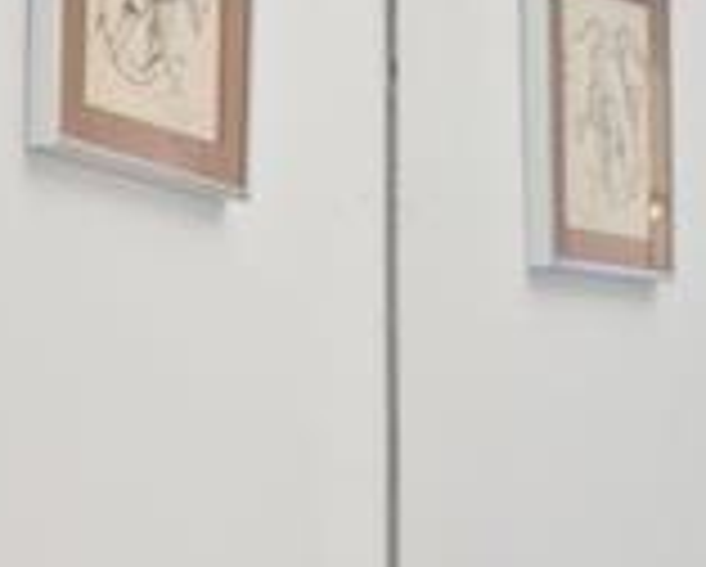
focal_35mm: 136
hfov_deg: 14.1
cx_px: 513
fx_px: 2845
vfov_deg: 11.2
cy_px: 626
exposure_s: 1/4
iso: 320
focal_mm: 19
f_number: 8
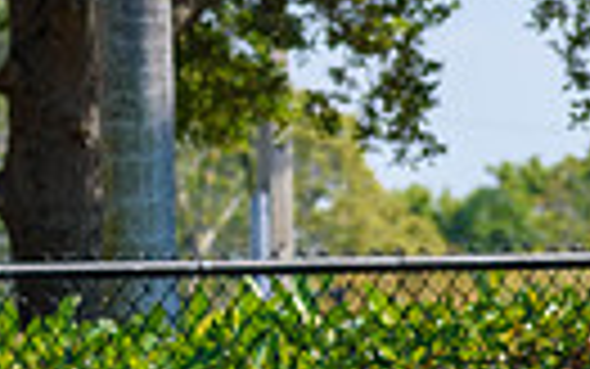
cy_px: 412
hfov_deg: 2.5
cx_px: -419
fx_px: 13657
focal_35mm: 849
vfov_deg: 1.5
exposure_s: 1/800
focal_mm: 125
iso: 200
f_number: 7.1
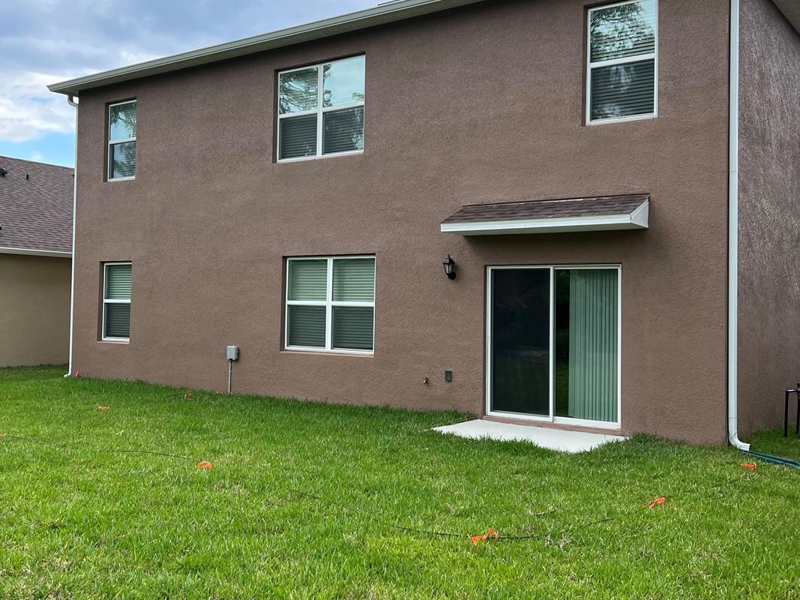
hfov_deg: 47.6
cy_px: 262
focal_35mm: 39
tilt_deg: +2.6
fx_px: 901
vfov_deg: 36.8
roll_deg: -1.0
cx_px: 319
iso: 50
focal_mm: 5.7
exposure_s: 1/1112
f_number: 1.5
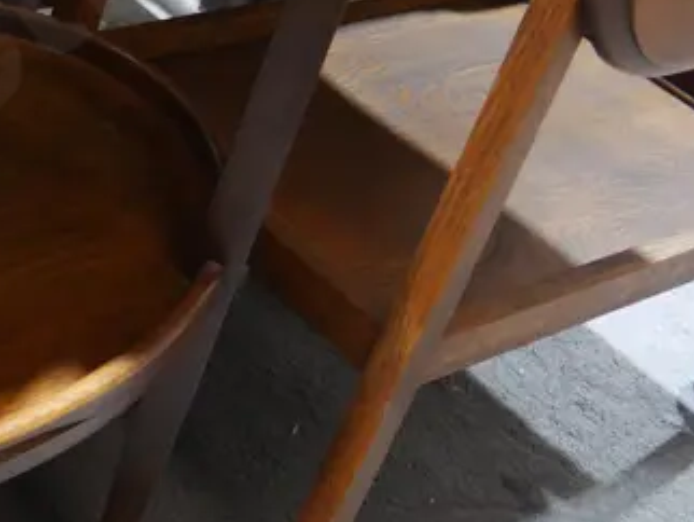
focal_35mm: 89
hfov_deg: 20.7
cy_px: 118
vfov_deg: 16.5
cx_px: -103
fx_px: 1786
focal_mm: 14
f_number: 3.5
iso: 1250
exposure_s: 1/60
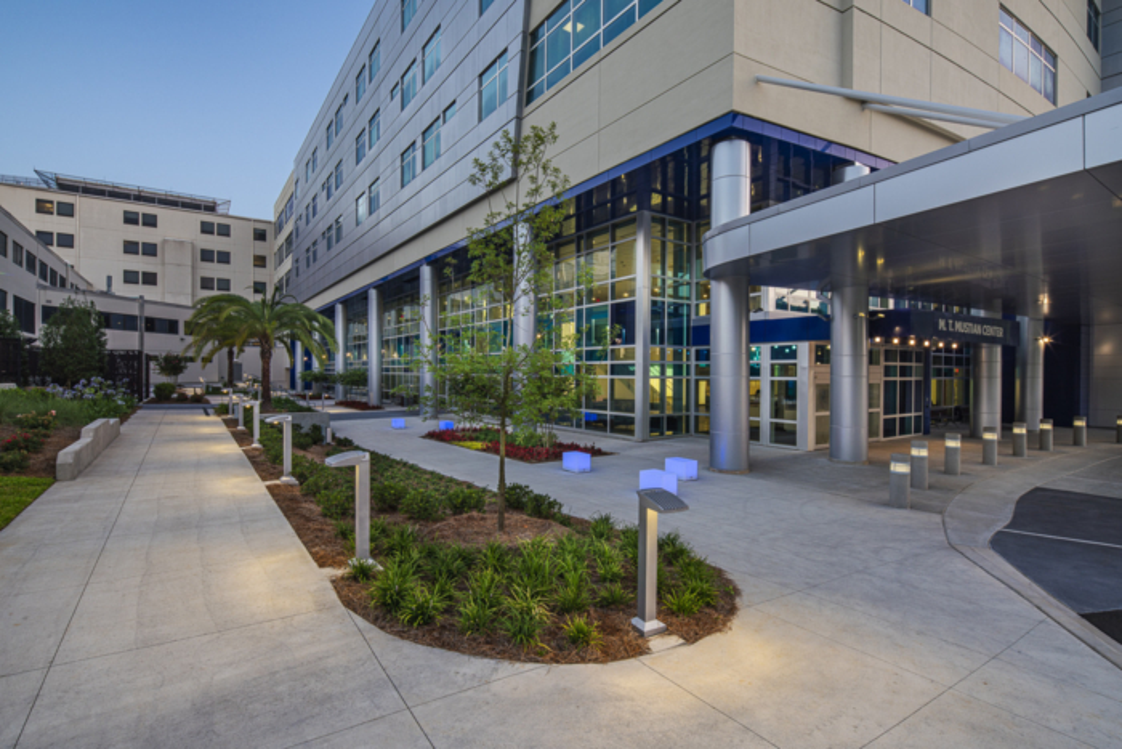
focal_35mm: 17
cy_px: 374
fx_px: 530
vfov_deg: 70.5
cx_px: 561
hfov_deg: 93.3
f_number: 16
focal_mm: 17
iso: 200
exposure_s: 1/8
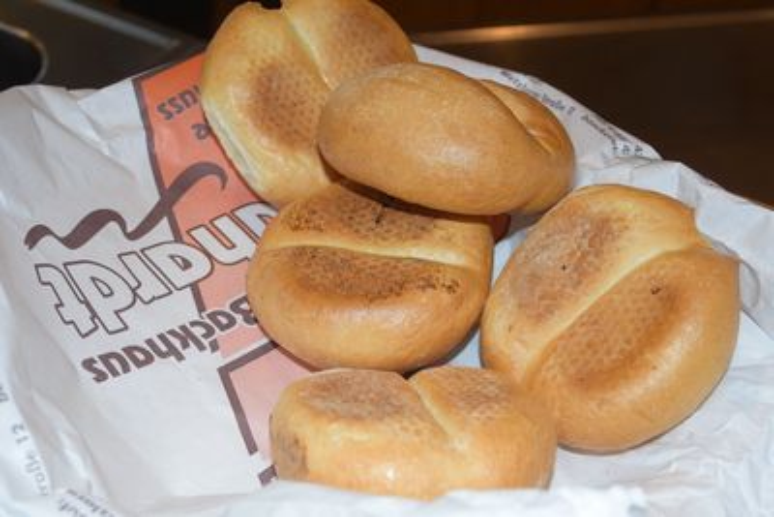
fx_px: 774
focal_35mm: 36
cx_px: 387
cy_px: 258
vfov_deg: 36.9
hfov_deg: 53.1
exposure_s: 1/50
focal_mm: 24
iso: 320
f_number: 3.8
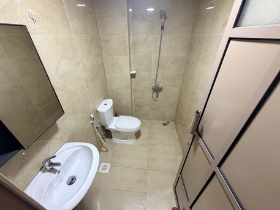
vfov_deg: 85.7
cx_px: 140
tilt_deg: -30.4
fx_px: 113
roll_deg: +0.6
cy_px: 105
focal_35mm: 14
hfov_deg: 102.0
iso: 250
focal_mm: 2.22
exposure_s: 1/50
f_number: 2.2
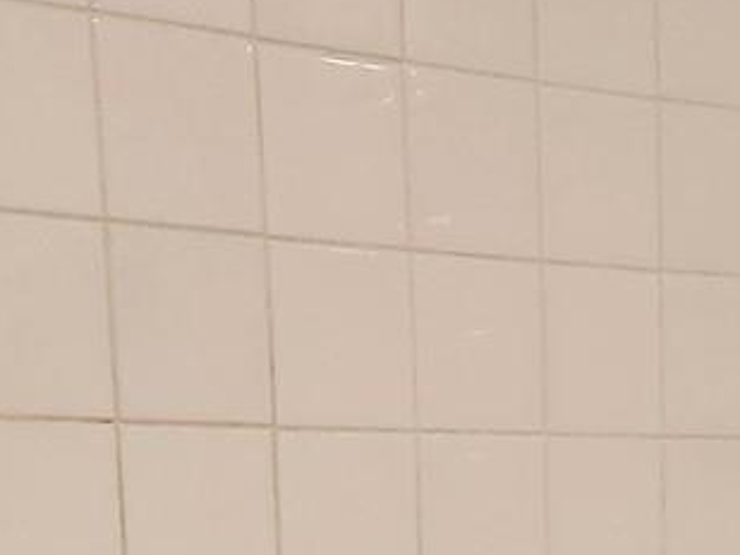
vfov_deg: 11.4
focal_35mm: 119
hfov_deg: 16.3
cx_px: 666
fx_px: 2545
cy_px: 1055
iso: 200
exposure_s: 1/120
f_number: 1.8
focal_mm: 5.4
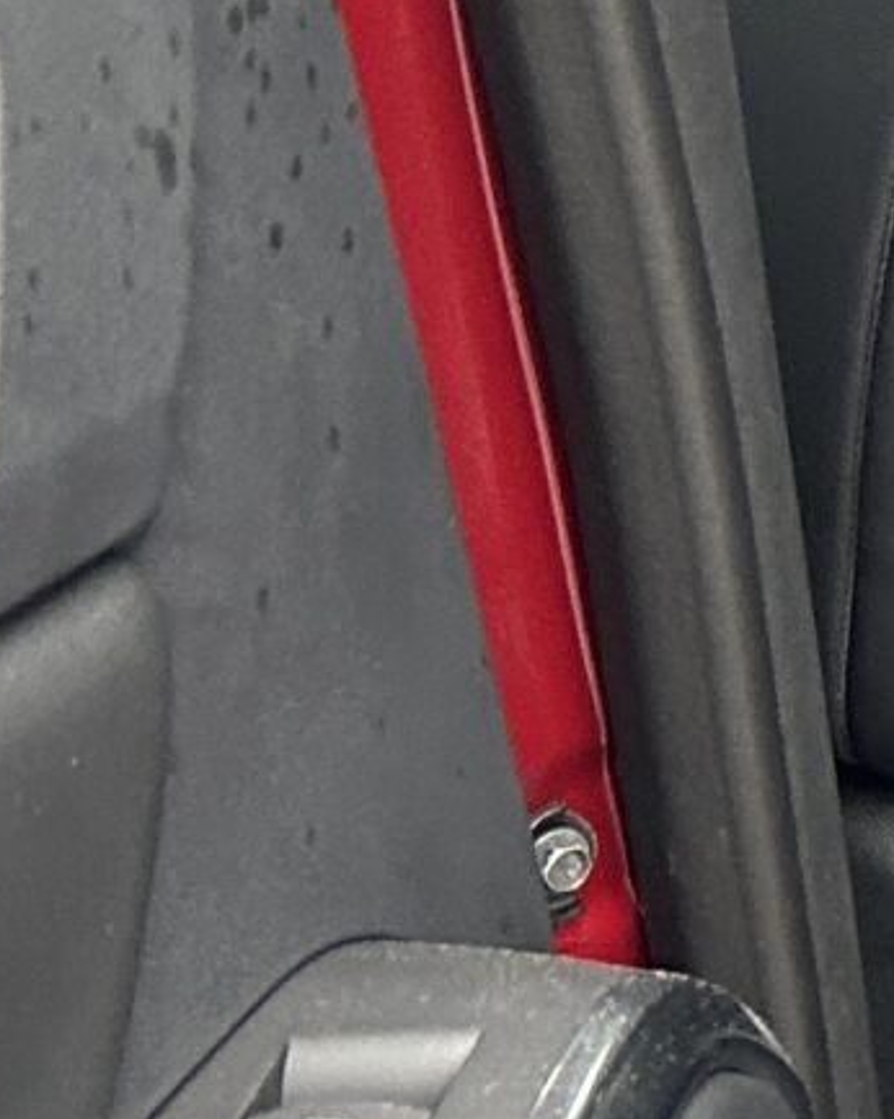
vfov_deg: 12.8
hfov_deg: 8.0
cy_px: 196
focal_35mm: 150
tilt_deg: -25.2
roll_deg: +0.7
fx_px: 4965
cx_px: 3152
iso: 200
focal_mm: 5.7
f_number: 1.5
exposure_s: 1/60
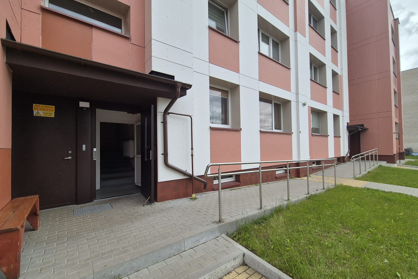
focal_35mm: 14
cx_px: 214
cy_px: 142
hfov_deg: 104.2
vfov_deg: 81.2
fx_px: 163
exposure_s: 1/1780
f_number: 2.2
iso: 50
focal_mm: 2.2
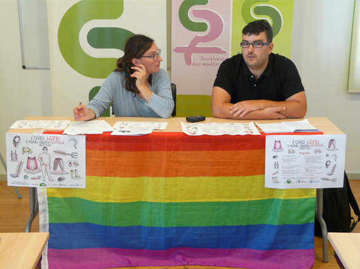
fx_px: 603
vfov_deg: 25.2
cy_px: 134
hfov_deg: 33.2
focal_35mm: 58
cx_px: 180
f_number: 3.2
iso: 200
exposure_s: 1/15
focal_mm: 9.5
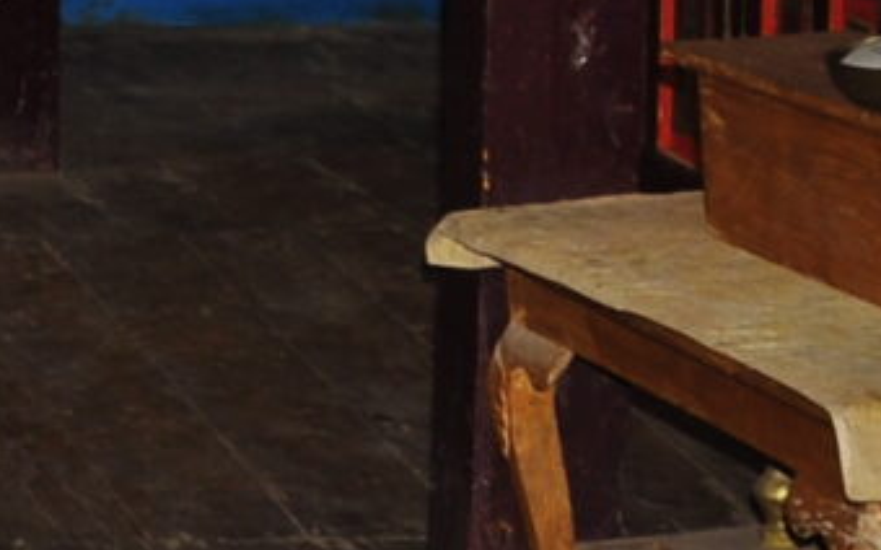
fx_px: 4967
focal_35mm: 207
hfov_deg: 9.3
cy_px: -521
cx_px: -1047
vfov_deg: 6.2
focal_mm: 18
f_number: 4.5
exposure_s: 1/60
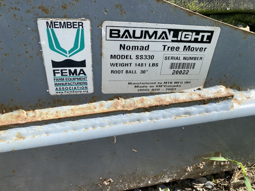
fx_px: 192
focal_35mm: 26
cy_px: 96
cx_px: 128
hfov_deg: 67.3
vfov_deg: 53.1
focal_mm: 4.25
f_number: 1.8
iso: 32
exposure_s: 1/1135
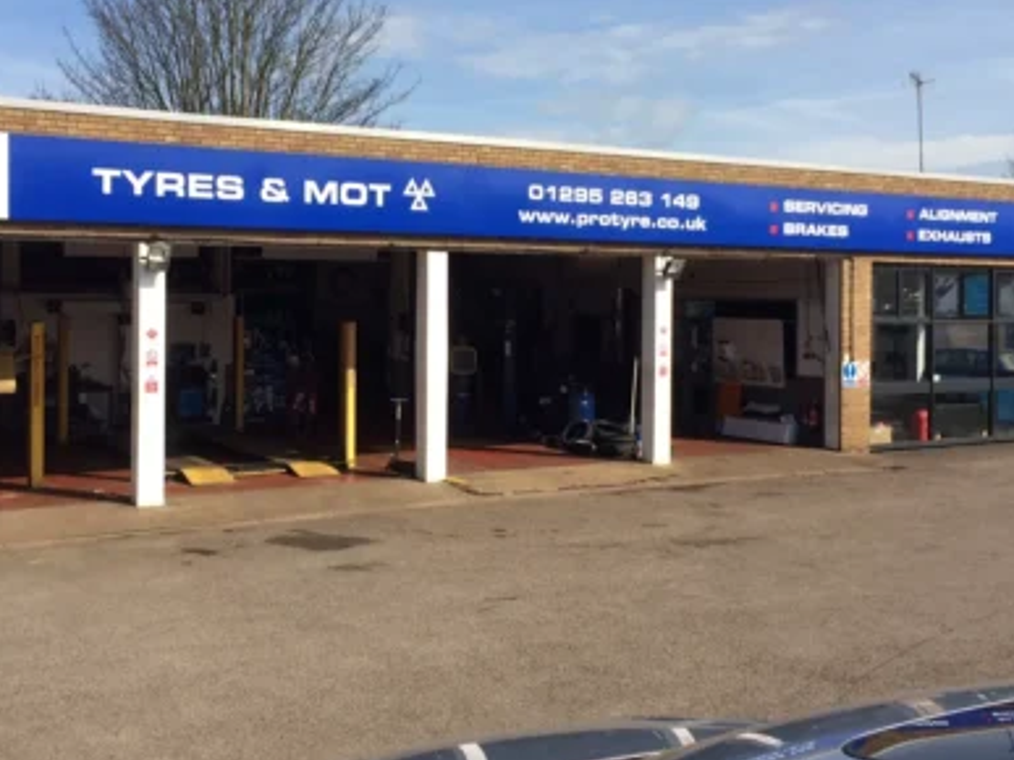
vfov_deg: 34.2
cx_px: 474
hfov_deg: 44.8
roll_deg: -1.3
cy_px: 294
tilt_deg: -1.1
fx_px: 1230
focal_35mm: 42
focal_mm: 4.15
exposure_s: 1/2283
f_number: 2.2
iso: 32
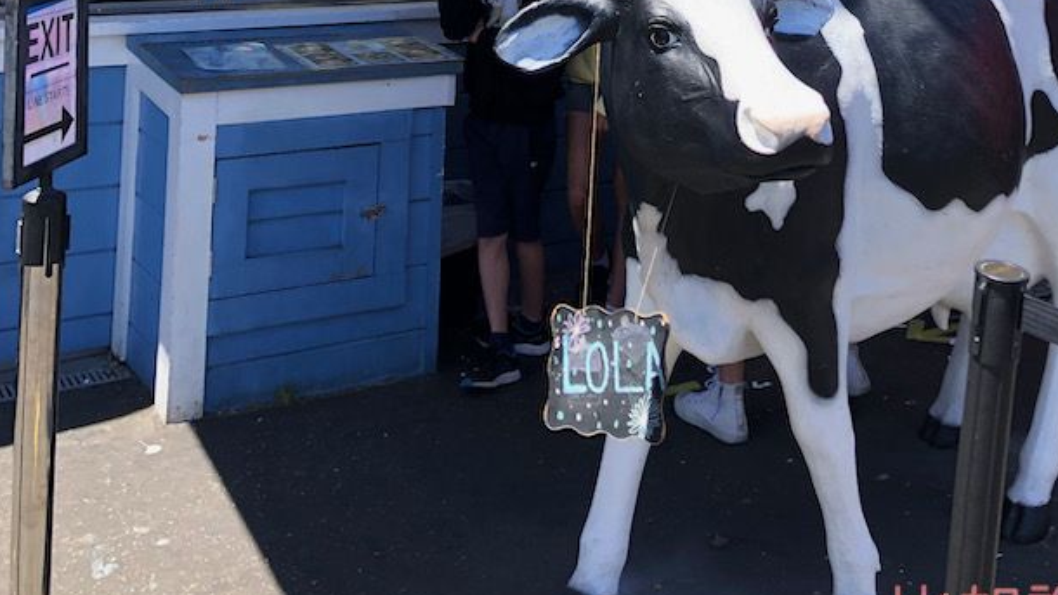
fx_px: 1403
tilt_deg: +2.5
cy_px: -179
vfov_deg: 21.6
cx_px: 647
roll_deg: -1.8
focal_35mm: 50
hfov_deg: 41.1
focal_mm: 3.99
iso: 20
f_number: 1.8
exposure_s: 1/552
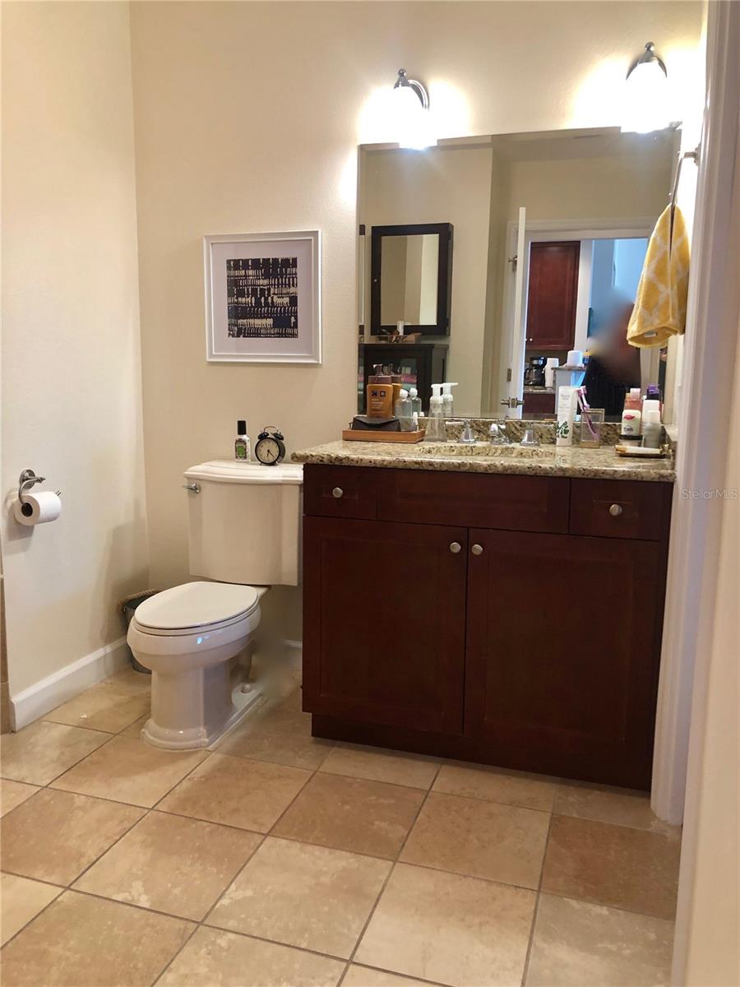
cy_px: 494
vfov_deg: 63.4
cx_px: 370
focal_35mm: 28
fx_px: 798
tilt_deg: -9.5
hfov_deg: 49.7
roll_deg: -0.5
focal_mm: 4
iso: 40
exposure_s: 1/15
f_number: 1.8
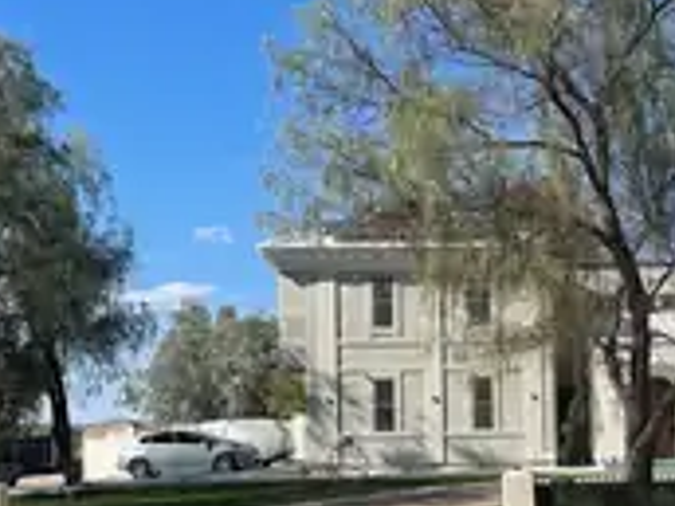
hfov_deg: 32.7
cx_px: 494
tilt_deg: +2.0
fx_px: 1131
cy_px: 377
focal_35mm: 58
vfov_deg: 25.0
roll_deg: +0.7
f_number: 1.6
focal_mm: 5.1
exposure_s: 1/3922
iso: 32
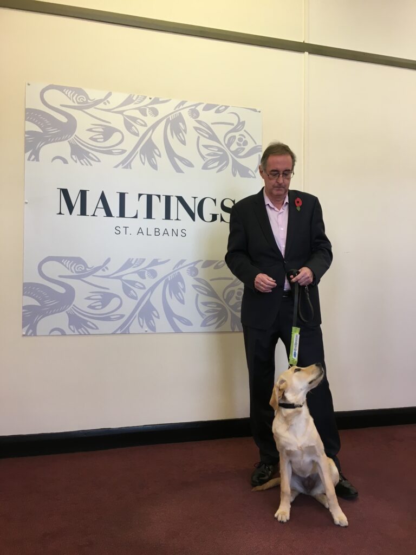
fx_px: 465
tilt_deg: +1.8
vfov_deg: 61.7
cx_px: 208
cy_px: 278
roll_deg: -0.4
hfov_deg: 48.2
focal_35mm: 29
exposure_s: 1/33
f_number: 2.2
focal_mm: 4.15
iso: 40
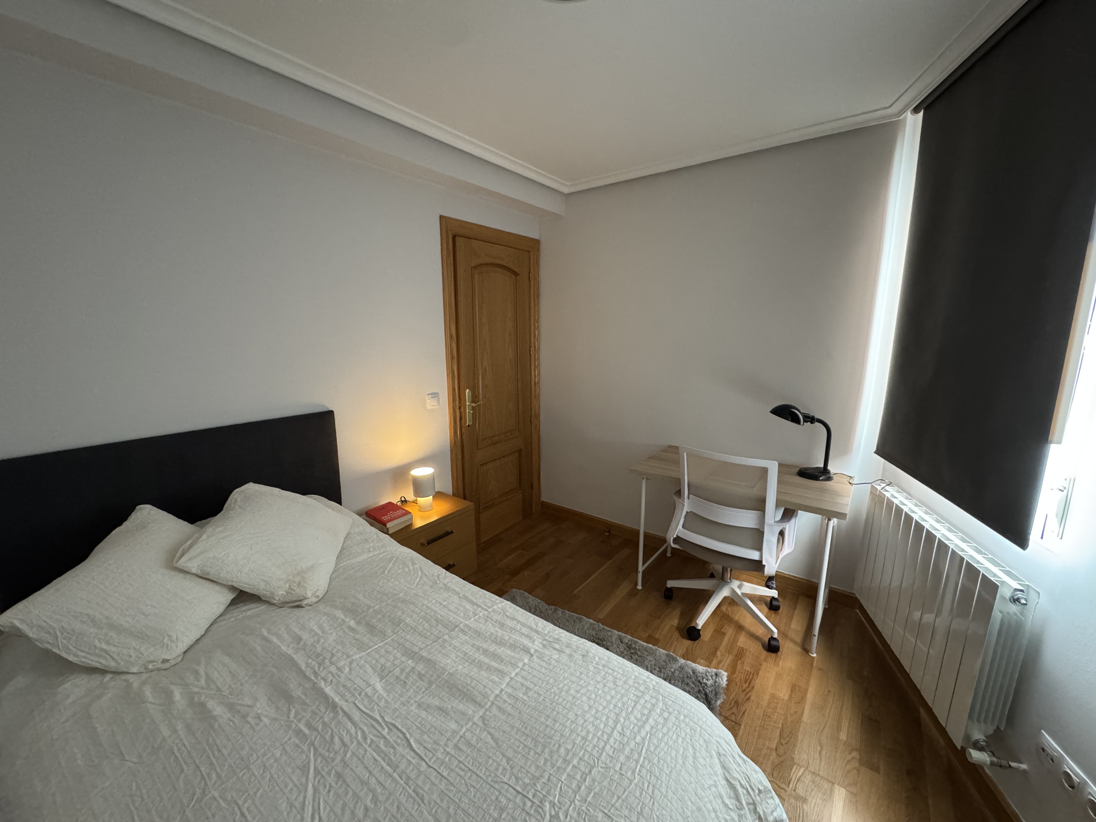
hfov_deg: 102.1
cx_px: 548
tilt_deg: -9.8
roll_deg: +0.8
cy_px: 411
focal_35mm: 14
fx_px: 443
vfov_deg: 85.7
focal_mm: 2.22
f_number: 2.2
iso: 1000
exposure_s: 1/50
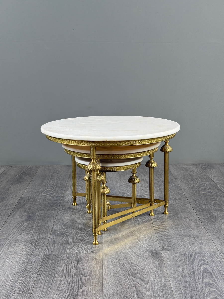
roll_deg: -1.3
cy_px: 150
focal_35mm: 48
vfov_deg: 39.7
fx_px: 414
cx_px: 112
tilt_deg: -12.2
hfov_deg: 30.3
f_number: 1.78
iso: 100
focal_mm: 6.76
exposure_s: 1/50
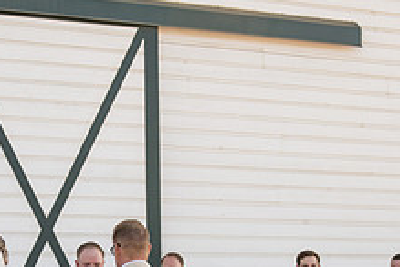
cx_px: 97
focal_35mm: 90
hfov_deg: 22.4
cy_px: 292
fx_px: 1000
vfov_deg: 14.8
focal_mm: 34
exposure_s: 1/400
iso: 100
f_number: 4
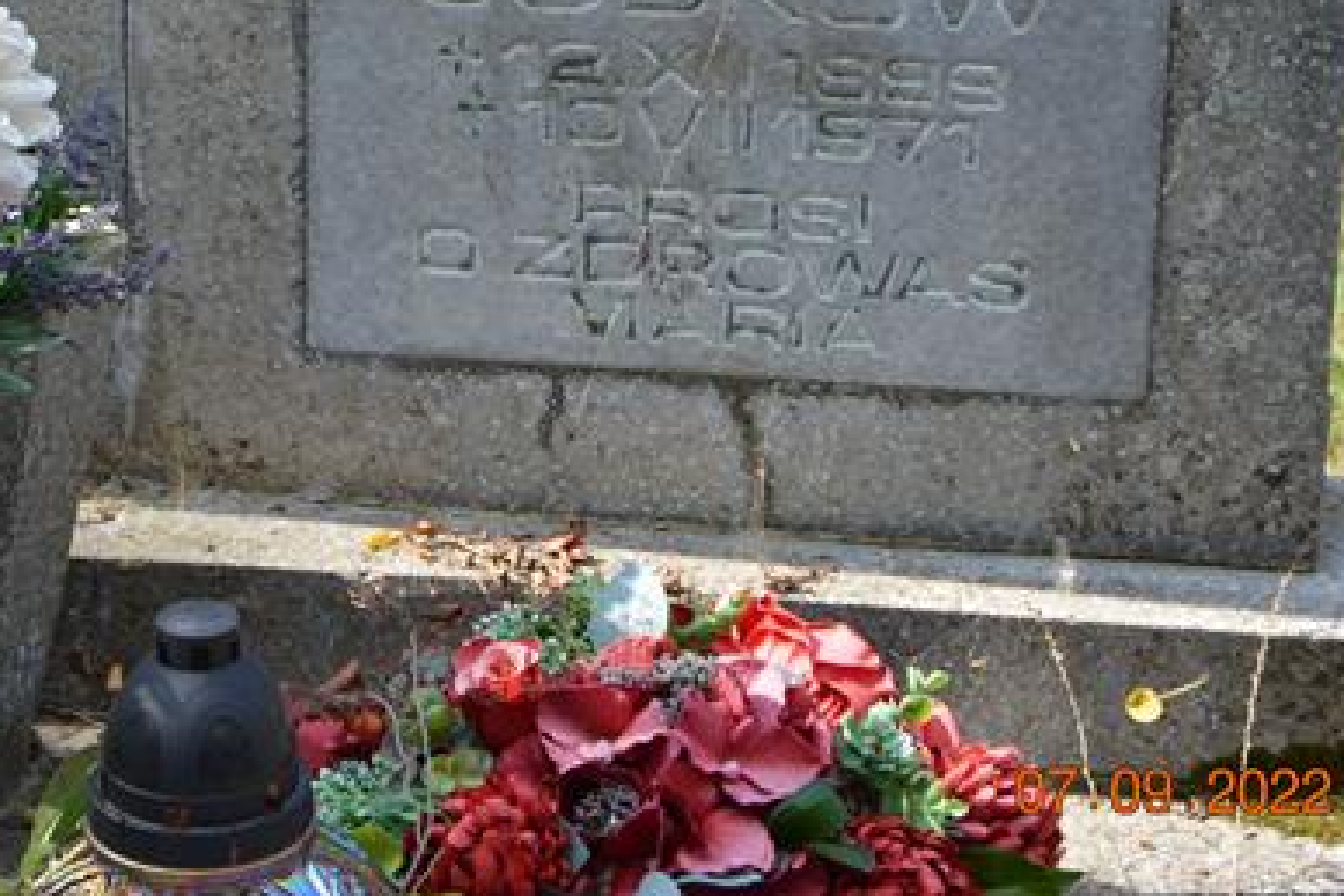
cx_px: 431
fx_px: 4816
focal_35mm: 129
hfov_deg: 15.8
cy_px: 163
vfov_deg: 10.6
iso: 125
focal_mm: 52
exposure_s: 1/125
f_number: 5.6
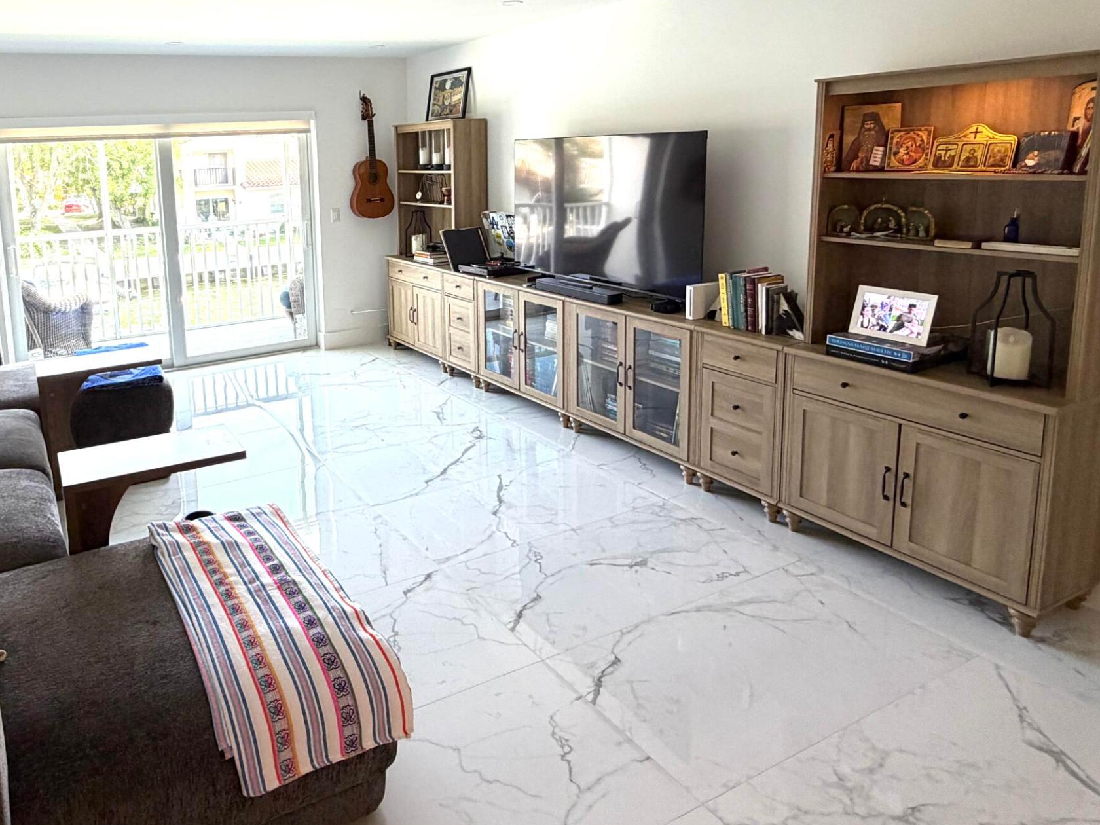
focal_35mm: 24
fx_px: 763
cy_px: 263
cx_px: 337
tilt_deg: -8.8
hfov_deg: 68.8
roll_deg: +3.5
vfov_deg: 55.4
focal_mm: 2.22
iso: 160
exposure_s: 1/60
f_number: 2.2
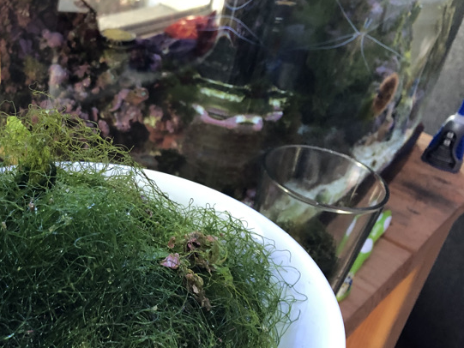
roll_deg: -6.7
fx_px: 711
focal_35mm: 53
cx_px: 42
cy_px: 161
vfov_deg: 27.5
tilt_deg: -30.4
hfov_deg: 34.1
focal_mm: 4
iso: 80
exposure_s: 1/17
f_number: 1.8
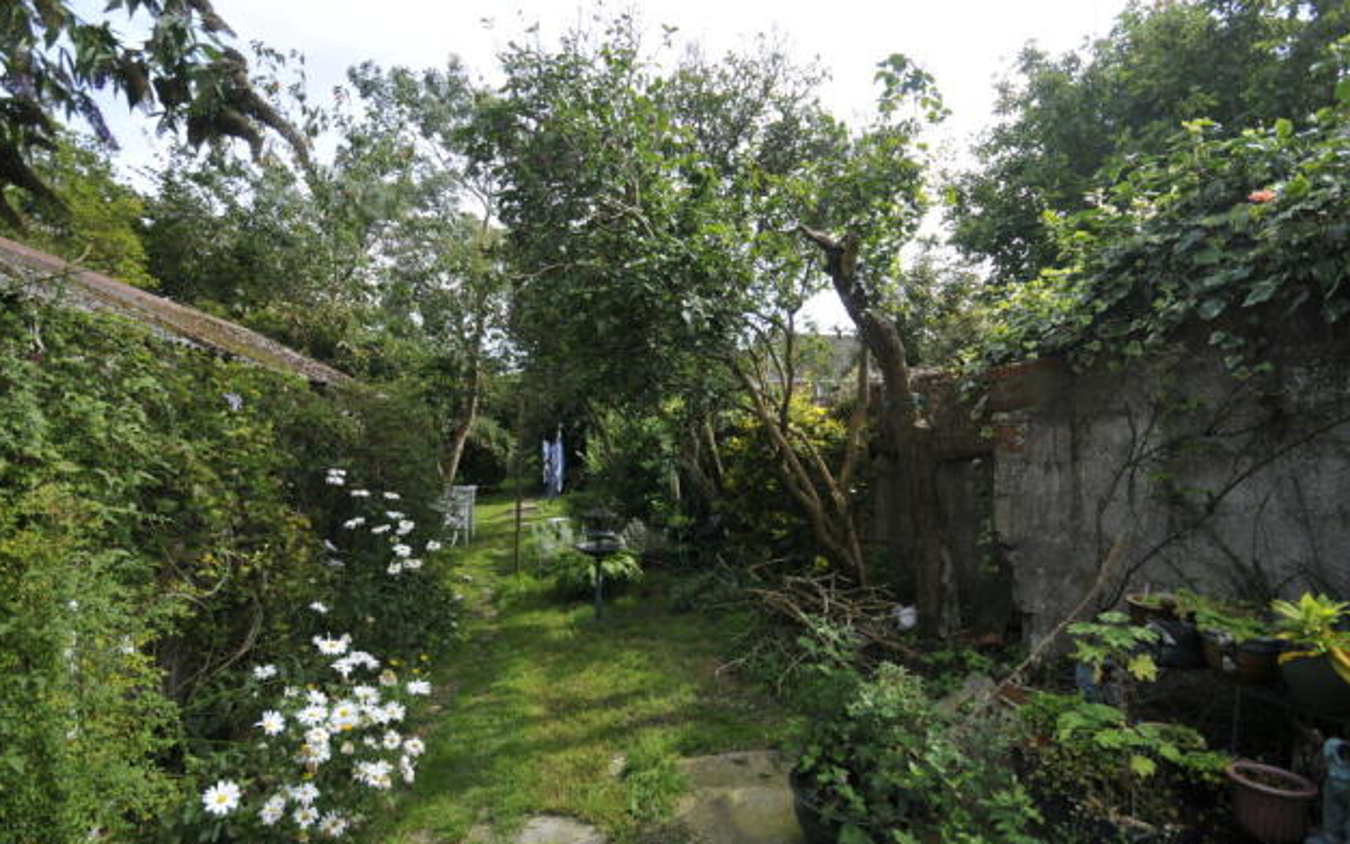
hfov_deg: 97.8
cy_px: 432
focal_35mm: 16
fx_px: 589
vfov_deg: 71.2
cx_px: 645
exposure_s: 1/100
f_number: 5
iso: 200
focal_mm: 10
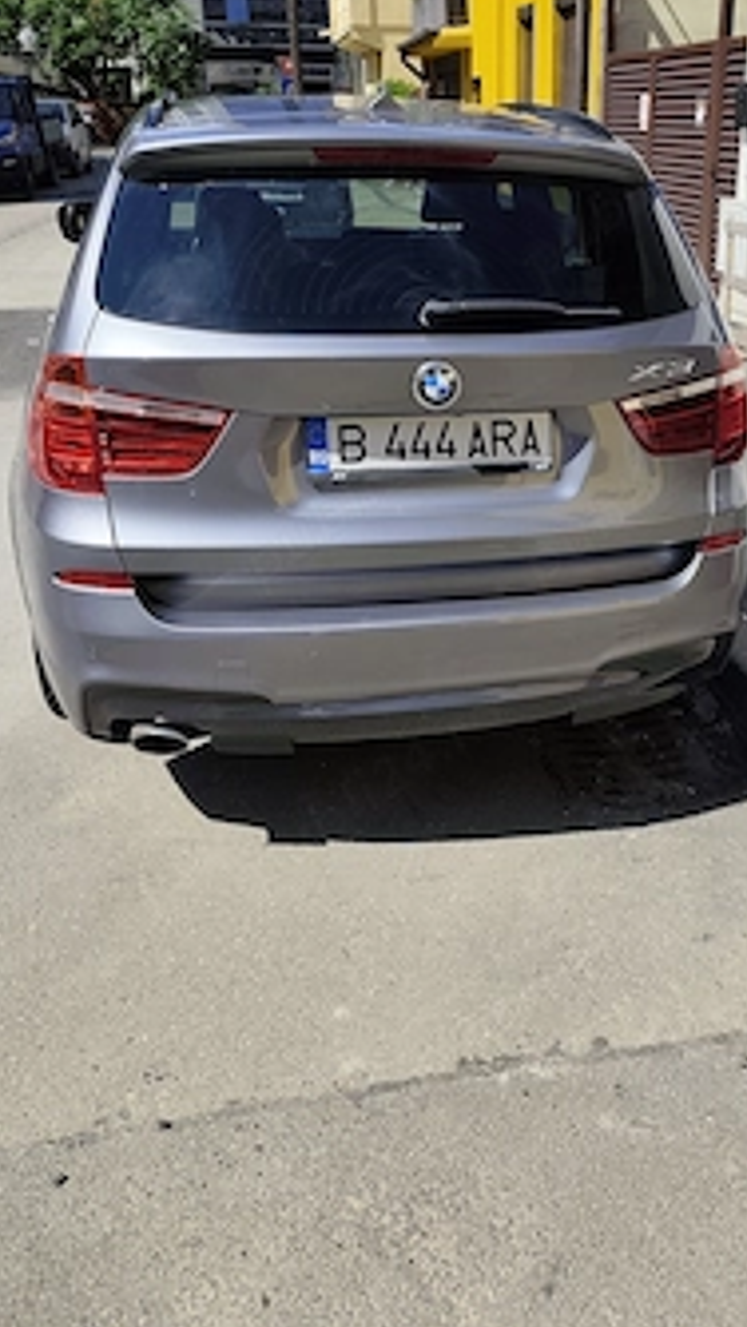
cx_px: 513
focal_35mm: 30
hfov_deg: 38.4
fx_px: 1056
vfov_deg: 63.9
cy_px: 552
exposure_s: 1/1464
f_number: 1.65
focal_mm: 6.19
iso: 50
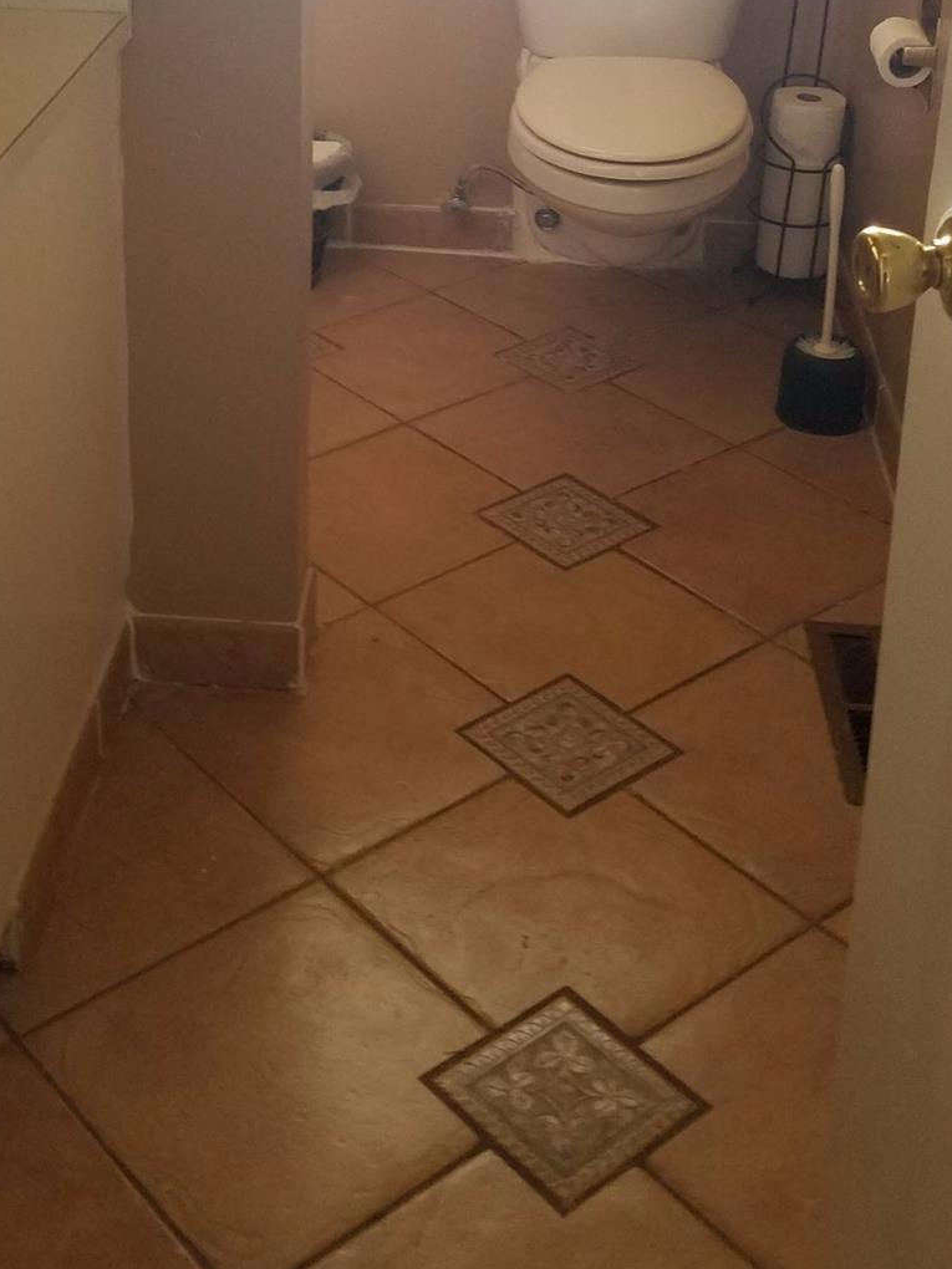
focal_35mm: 51
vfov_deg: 35.8
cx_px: 403
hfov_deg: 28.5
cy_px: 195
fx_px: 1870
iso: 200
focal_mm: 4.2
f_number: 1.7
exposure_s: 1/19
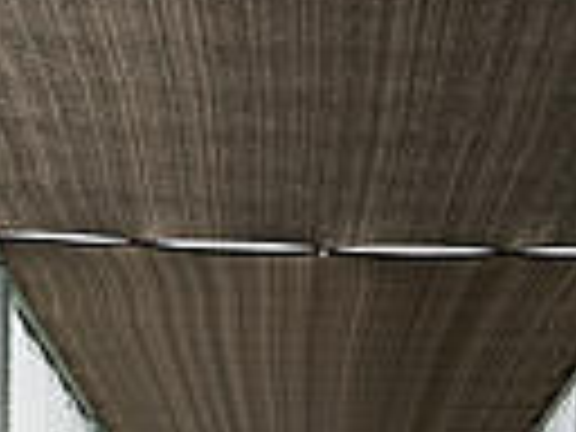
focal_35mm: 118
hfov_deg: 16.7
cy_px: 945
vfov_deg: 11.1
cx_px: 256
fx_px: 1963
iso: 160
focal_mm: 35
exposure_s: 1/250
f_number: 8
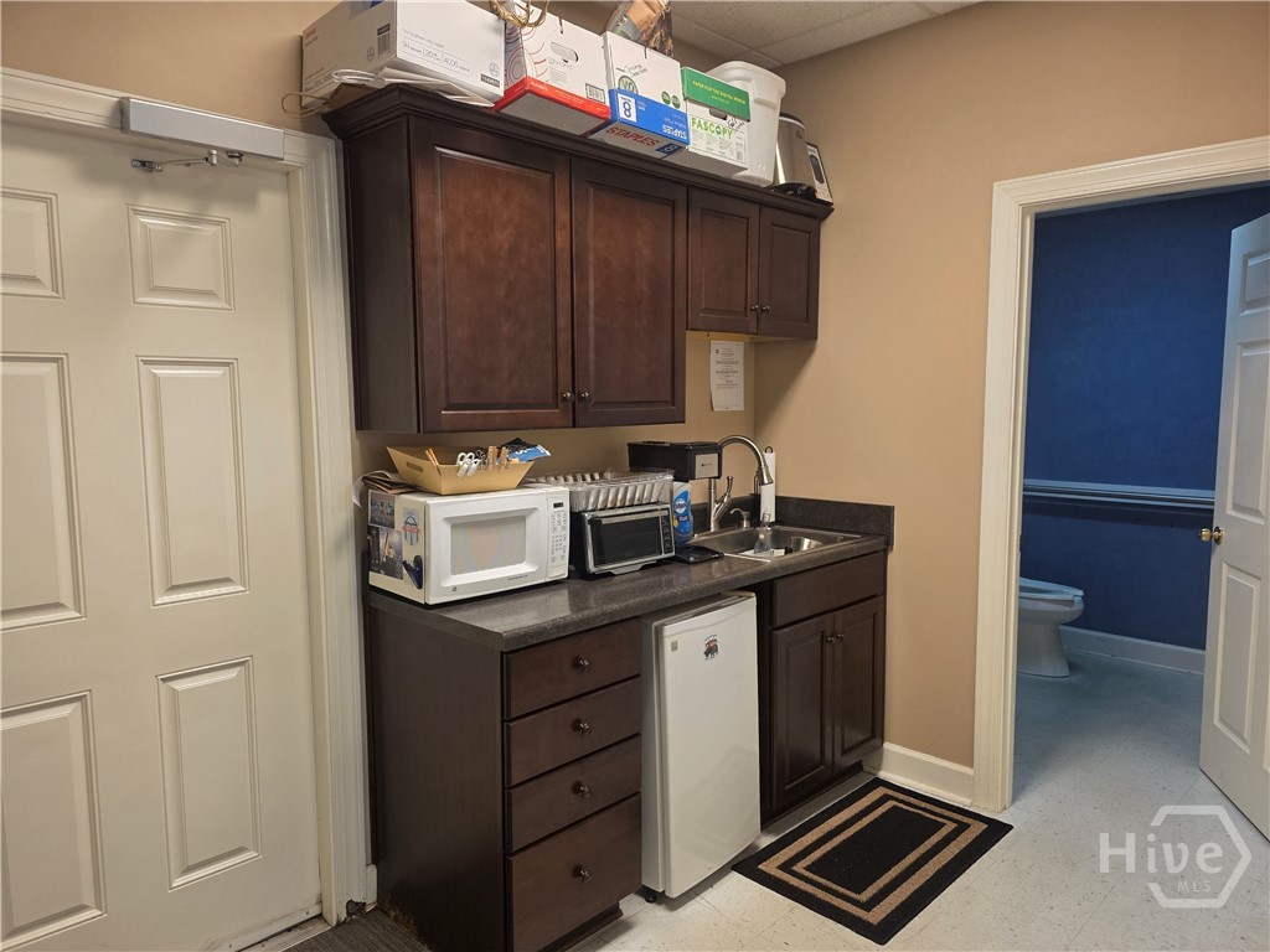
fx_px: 844
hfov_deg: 73.9
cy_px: 476
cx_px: 635
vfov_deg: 58.9
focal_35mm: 23
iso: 250
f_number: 1.7
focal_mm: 6.3
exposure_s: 1/120
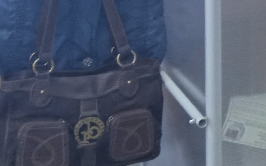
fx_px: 986
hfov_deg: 13.2
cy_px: -146
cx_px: 542
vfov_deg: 9.1
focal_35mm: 136
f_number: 2.2
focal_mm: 3.43
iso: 309
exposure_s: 1/33.3
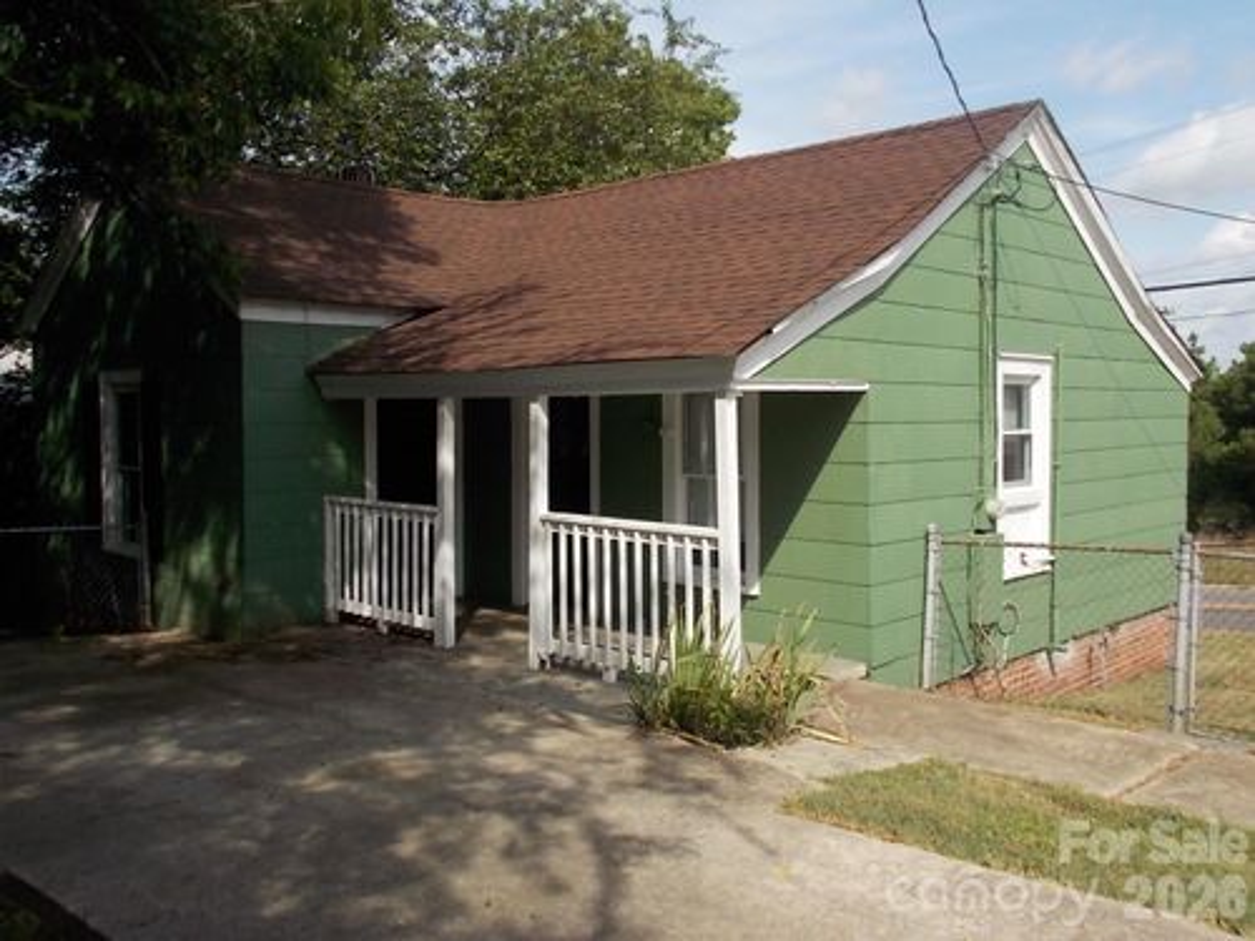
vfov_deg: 46.8
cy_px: 470
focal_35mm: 30
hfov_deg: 60.0
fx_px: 1088
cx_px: 628
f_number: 3.3
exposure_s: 1/640
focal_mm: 5.3
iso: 80
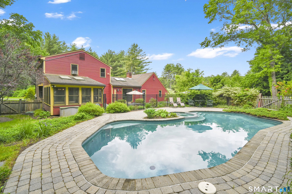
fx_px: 130
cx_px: 146
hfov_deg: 96.8
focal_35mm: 16
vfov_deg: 73.7
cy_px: 97
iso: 800
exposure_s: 1/640
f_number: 8
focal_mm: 16
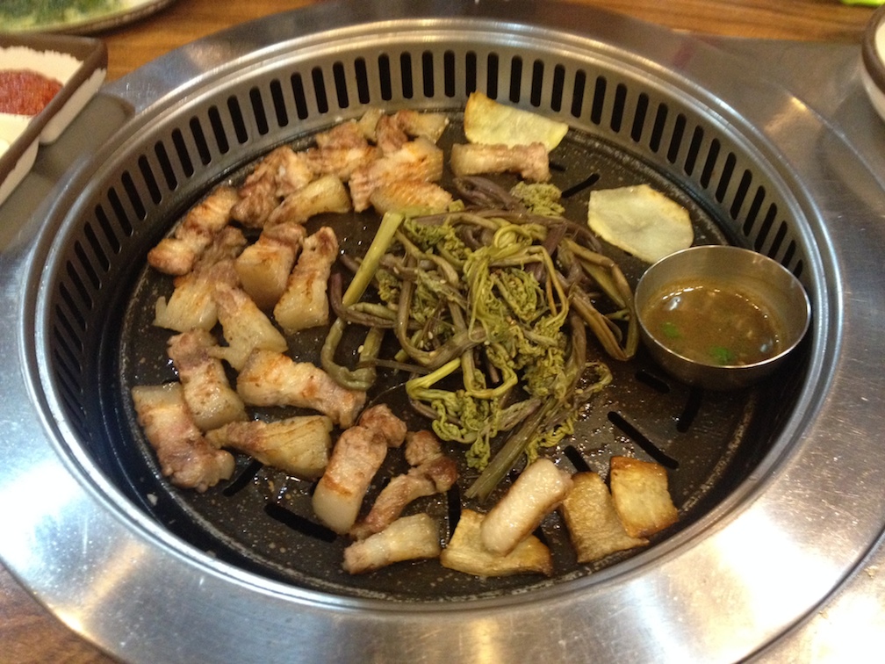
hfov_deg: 52.6
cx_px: 442
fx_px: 895
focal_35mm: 35
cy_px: 332
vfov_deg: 40.7
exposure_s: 1/20
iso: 400
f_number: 2.4
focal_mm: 4.28
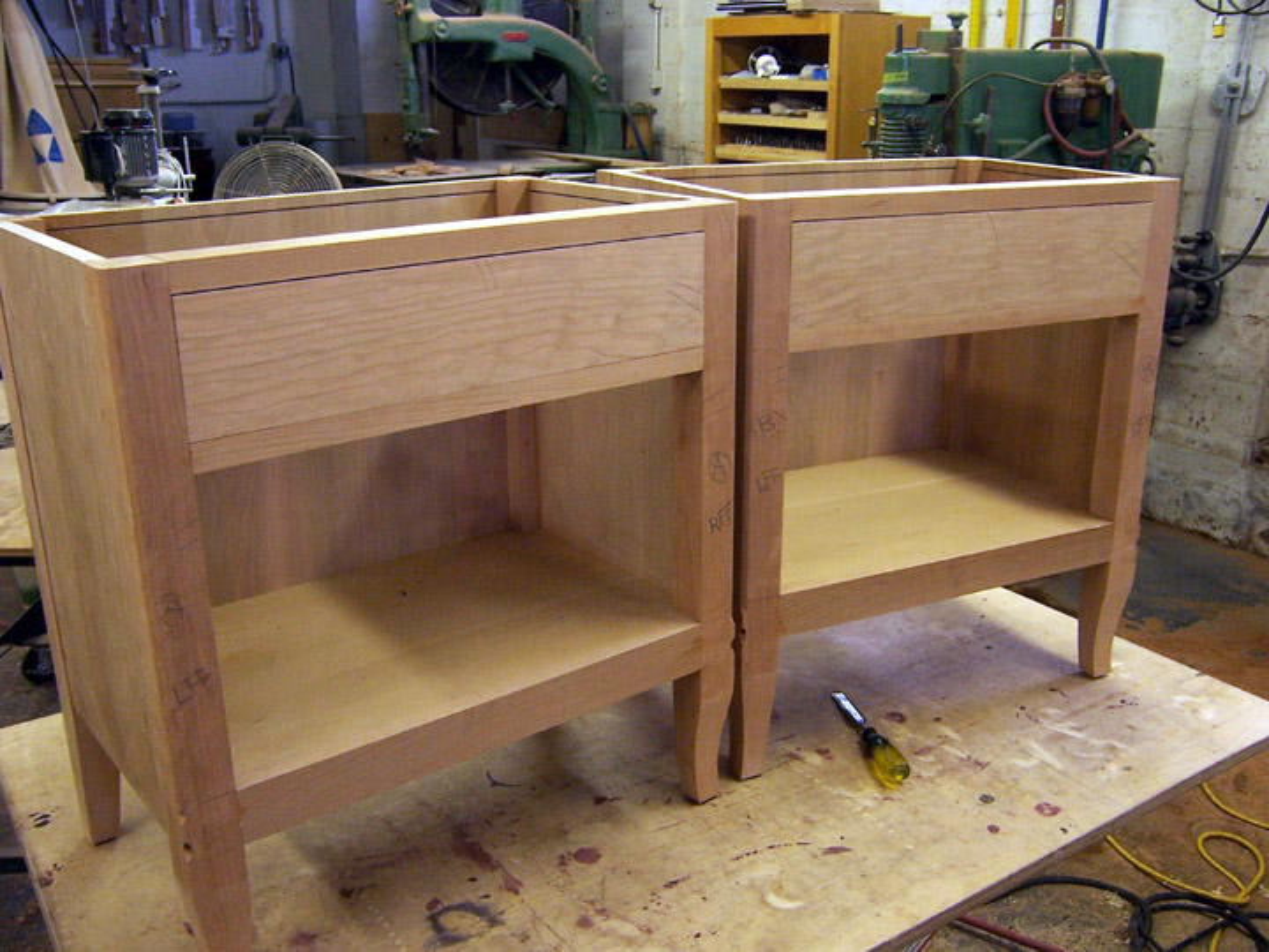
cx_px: 634
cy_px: 476
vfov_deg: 42.9
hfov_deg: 55.4
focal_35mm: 33
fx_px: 1210
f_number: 3.4
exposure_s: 1/20
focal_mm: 5.5
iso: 140
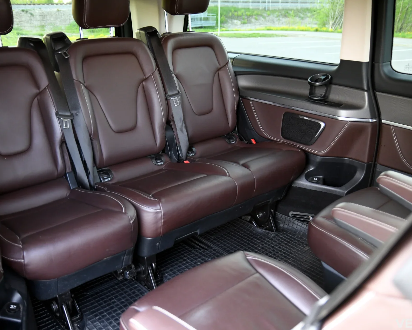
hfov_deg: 52.8
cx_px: 194
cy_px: 165
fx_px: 415
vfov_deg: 43.4
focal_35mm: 34
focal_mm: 20
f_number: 2.8
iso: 1000
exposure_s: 1/80
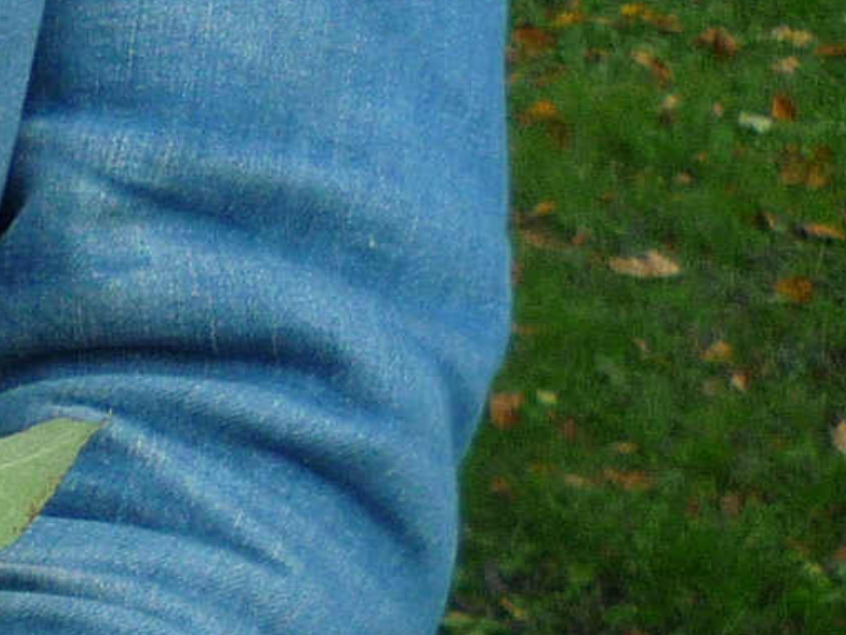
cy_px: 846
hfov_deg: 13.7
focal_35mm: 123
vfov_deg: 11.7
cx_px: -844
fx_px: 3006
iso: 100
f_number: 2.8
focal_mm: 4.4
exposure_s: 1/320
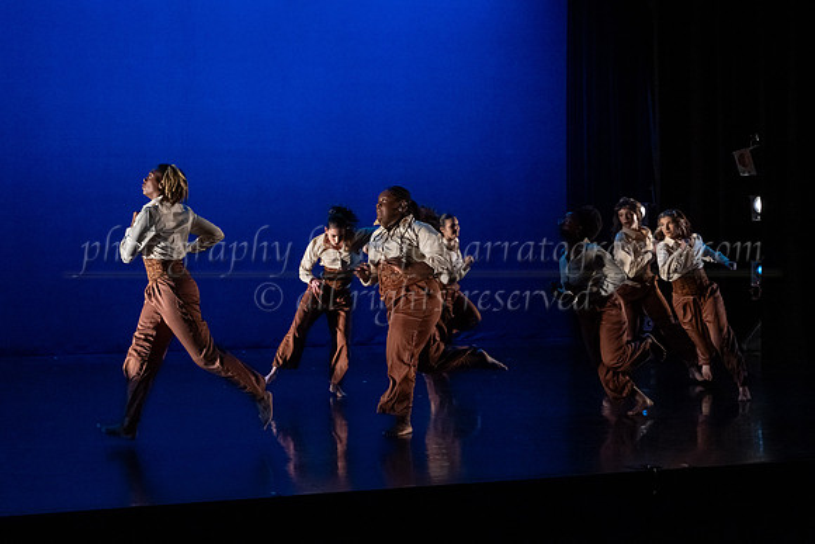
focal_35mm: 56
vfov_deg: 24.2
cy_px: 294
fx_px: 1266
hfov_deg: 35.7
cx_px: 369
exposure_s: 1/400
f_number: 3.5
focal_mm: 51
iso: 4000
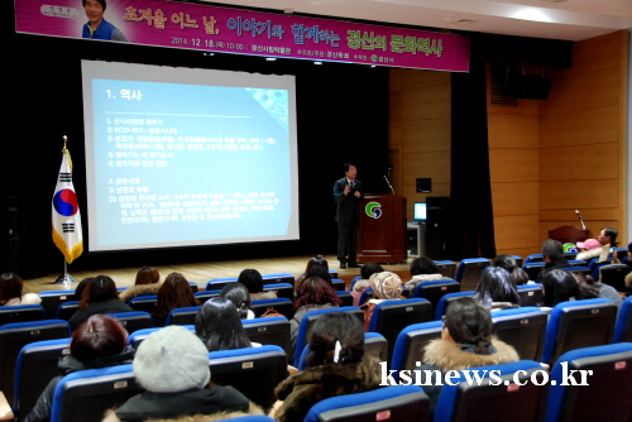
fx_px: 711
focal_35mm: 40
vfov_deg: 33.1
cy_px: 211
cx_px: 316
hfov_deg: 47.9
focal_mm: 27
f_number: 5
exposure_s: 1/4
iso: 800
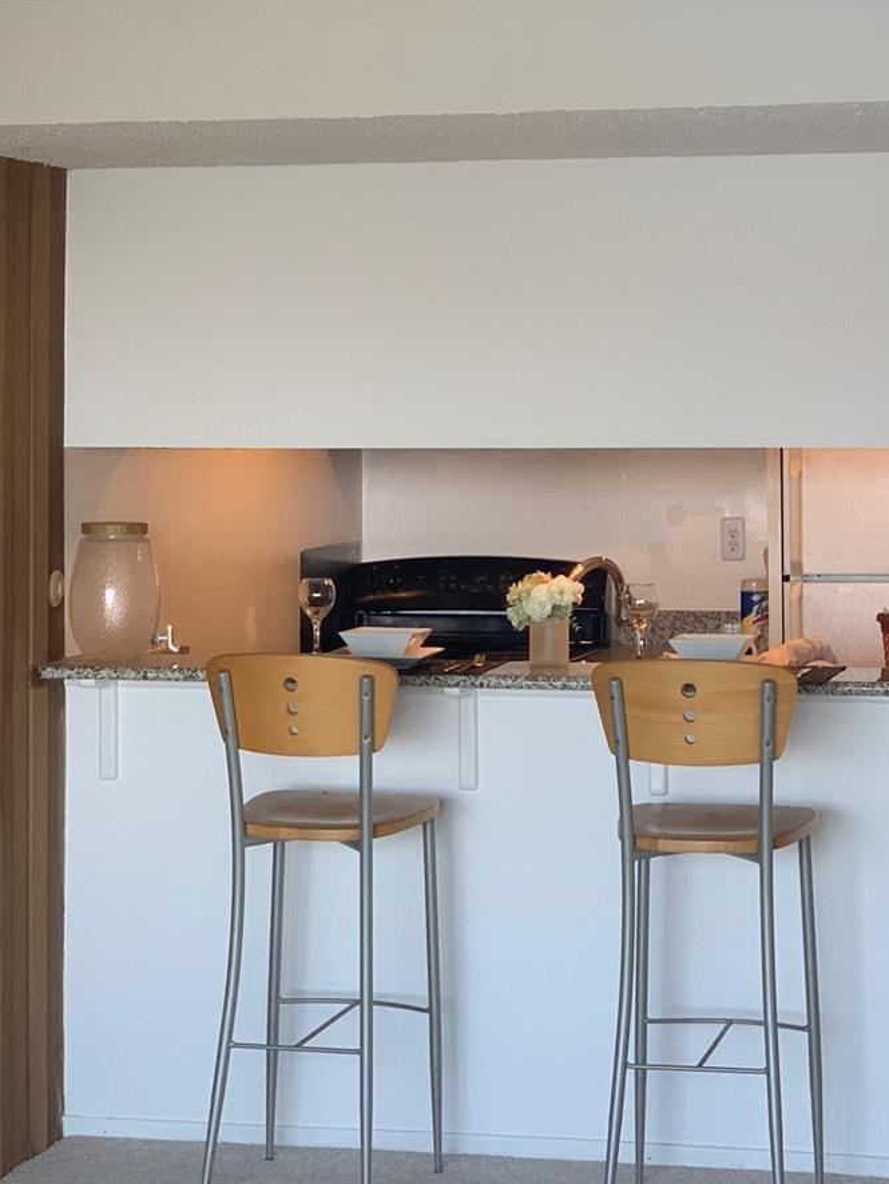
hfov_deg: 16.8
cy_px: 326
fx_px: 3012
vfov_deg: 22.1
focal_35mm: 88
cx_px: 558
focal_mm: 6
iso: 80
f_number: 2.4
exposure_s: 1/122
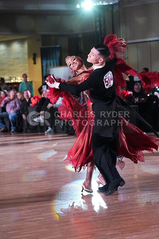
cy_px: 120
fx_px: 933
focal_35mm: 141
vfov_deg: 14.5
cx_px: 80
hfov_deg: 9.7
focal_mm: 141
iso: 10000
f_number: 5
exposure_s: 1/400
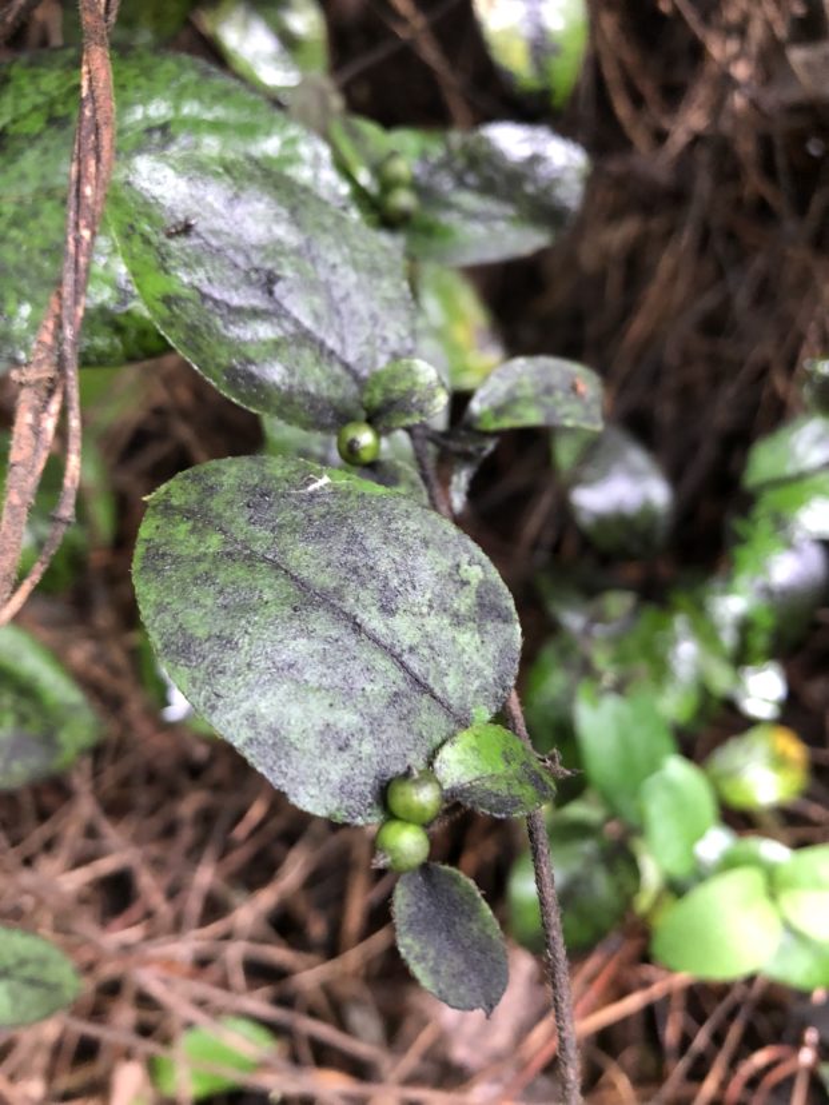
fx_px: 894
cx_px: 414
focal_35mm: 28
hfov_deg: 49.7
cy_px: 552
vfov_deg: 63.4
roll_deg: +5.0
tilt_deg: -41.1
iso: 64
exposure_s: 1/15
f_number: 1.8
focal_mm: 3.99
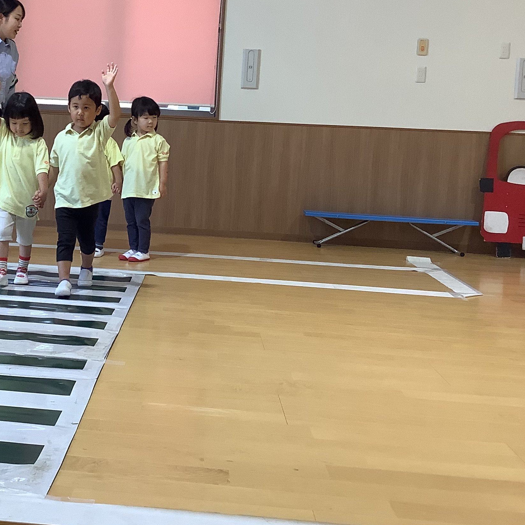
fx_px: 927
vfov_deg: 31.4
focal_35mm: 54
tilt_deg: -4.3
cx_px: 82
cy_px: 181
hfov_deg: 30.6
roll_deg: -2.1
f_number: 2.4
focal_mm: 3.3
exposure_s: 1/120
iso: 80
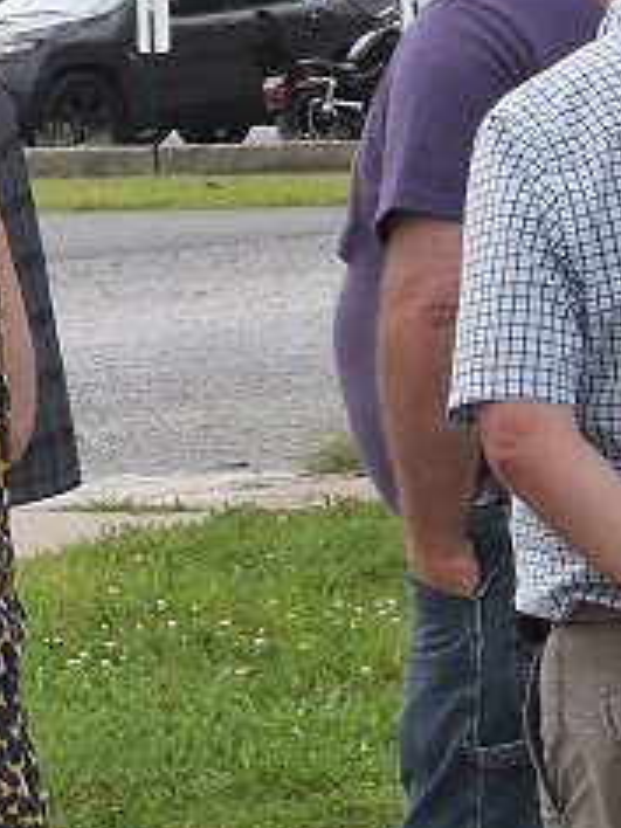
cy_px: 137
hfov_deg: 6.0
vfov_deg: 8.3
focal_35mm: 238
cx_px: -895
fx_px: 5693
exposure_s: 1/320
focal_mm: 26
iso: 200
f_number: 9
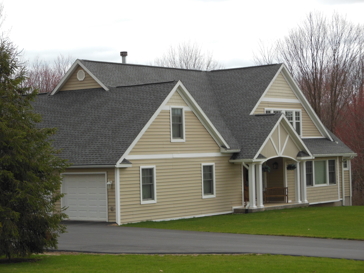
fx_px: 915
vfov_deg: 17.0
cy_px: 136
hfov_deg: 22.5
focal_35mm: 87
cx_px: 182
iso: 125
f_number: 4.6
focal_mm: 15.5
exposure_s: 1/160
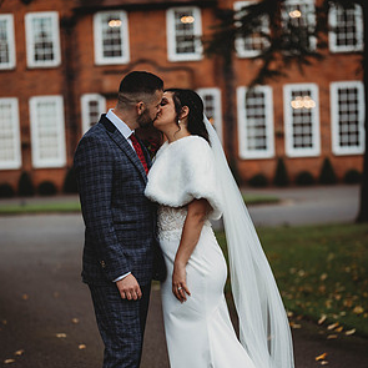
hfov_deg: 15.8
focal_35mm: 110
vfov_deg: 15.8
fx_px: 1323
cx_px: 183
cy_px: 262
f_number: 1.8
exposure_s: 1/500
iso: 100
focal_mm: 85
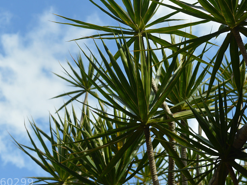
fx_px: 707
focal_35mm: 99
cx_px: 128
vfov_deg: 14.8
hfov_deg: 19.8
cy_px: 27
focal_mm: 31
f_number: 6.3
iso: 100
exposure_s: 1/160
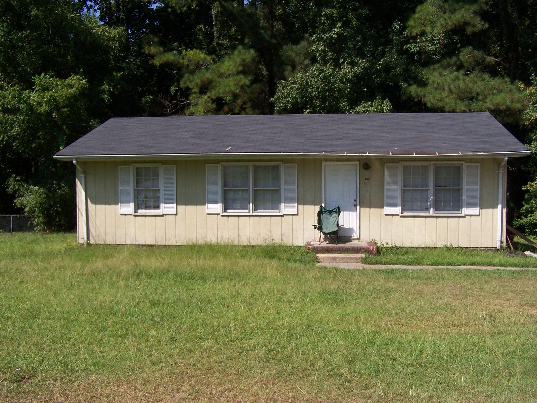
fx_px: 589
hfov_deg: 49.0
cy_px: 202
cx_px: 268
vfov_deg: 37.7
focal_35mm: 38
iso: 80
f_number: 4
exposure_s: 1/750
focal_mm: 6.3
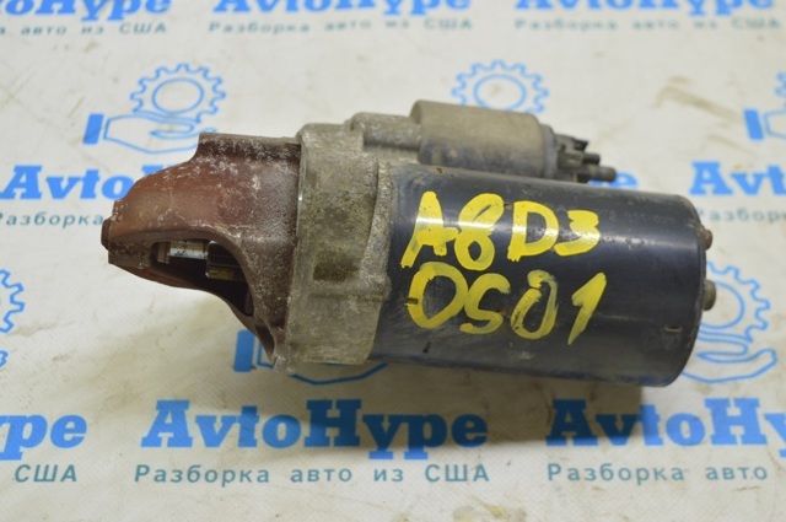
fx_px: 1243
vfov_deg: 23.7
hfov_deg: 35.1
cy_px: 261
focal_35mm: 57
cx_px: 393
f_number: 5.6
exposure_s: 1/20
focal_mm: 38
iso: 400
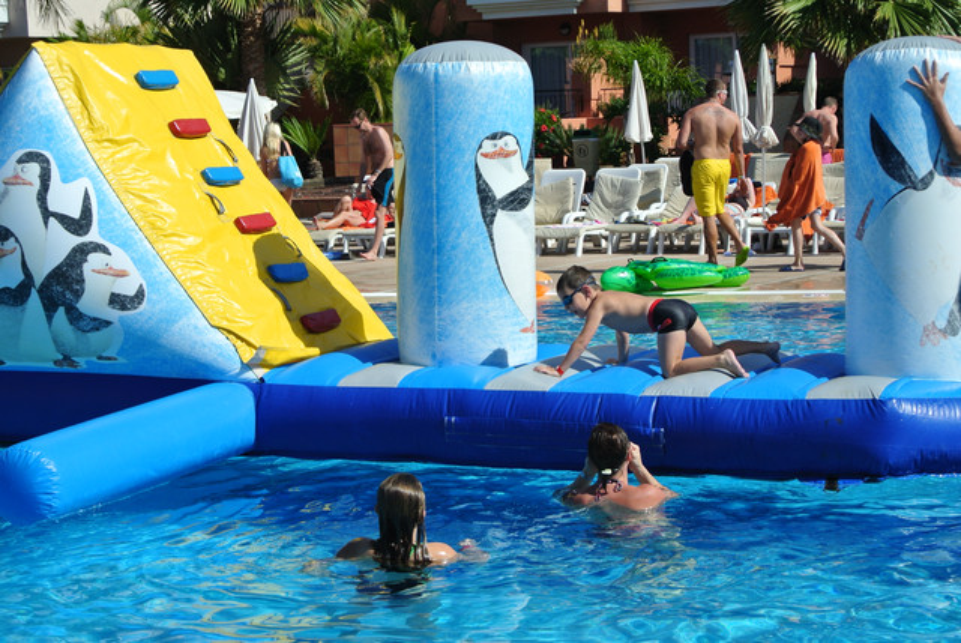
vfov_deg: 16.9
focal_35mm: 81
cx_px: 480
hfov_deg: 25.0
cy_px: 322
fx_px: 2164
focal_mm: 30
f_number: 5.6
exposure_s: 1/800
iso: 100
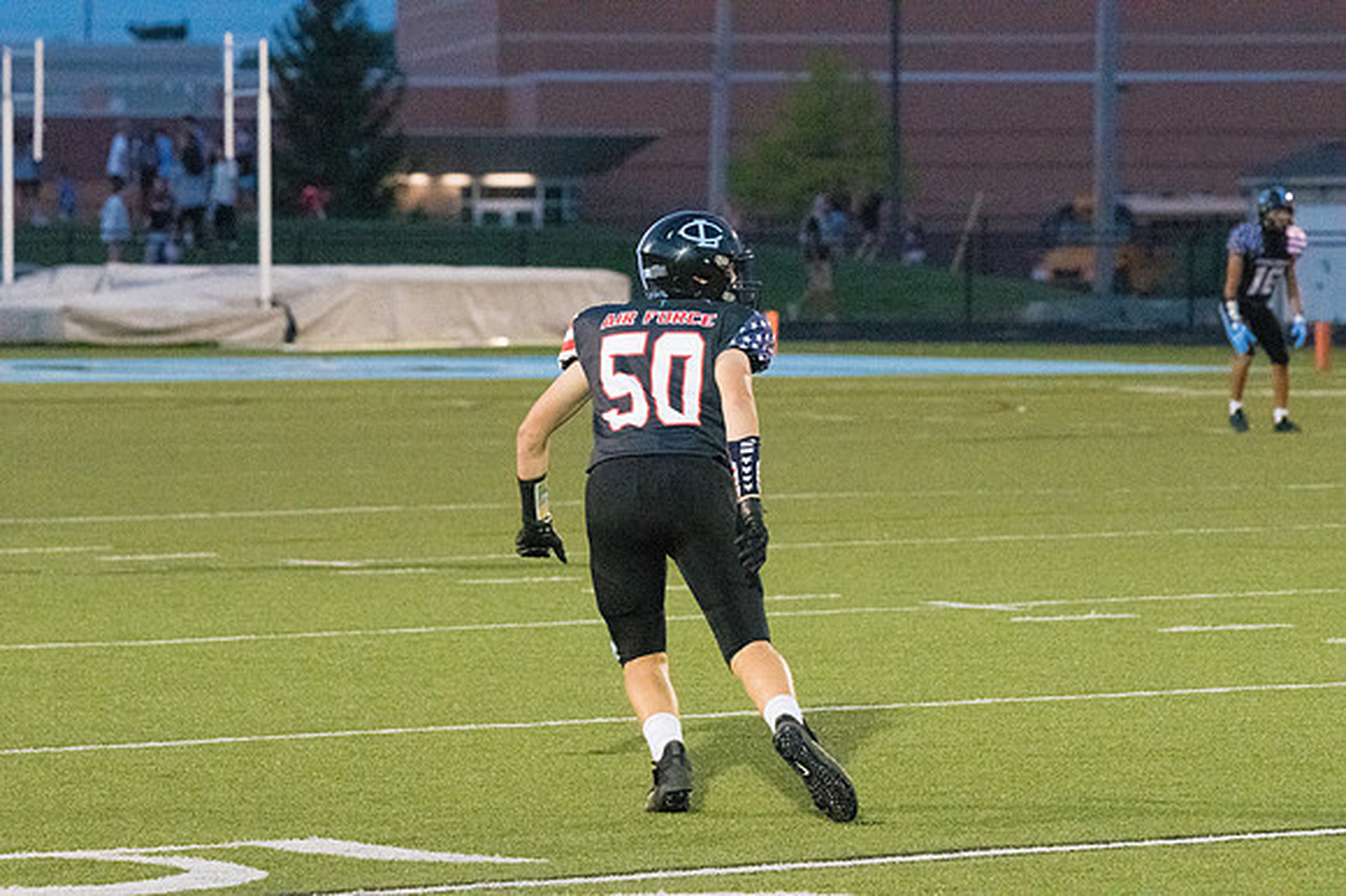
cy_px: 448
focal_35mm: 217
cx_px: 673
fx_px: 8108
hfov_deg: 9.5
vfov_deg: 6.3
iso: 8000
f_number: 5
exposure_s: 1/1250
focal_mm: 145
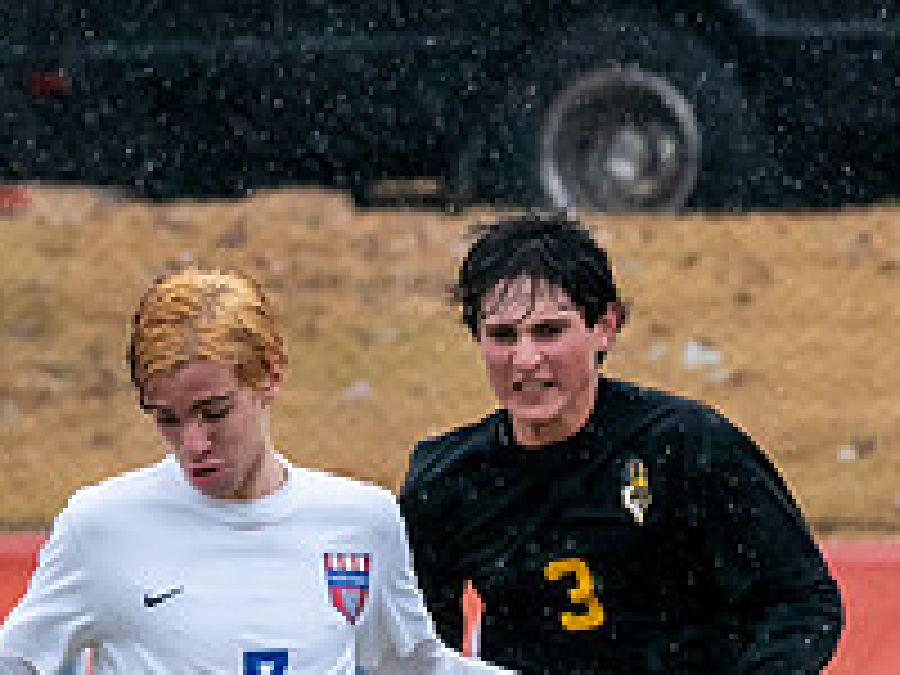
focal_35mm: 1458
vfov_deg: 1.0
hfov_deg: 1.4
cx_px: -236
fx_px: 37907
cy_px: 929
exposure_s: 1/1000
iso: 3200
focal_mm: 247
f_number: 5.6
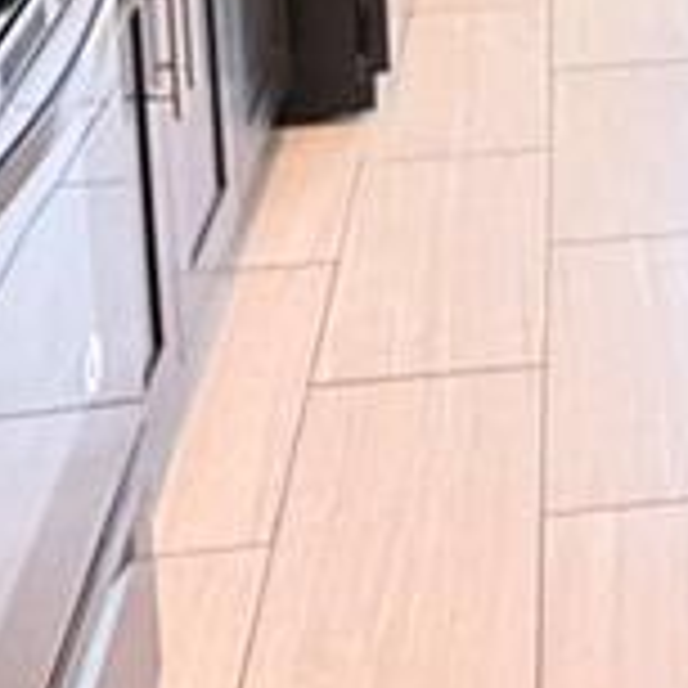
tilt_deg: -10.6
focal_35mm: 83
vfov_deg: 18.1
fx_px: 1866
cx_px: 881
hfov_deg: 19.4
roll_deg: -1.0
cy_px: -414
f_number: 2.2
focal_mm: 2.22
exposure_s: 1/60
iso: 500
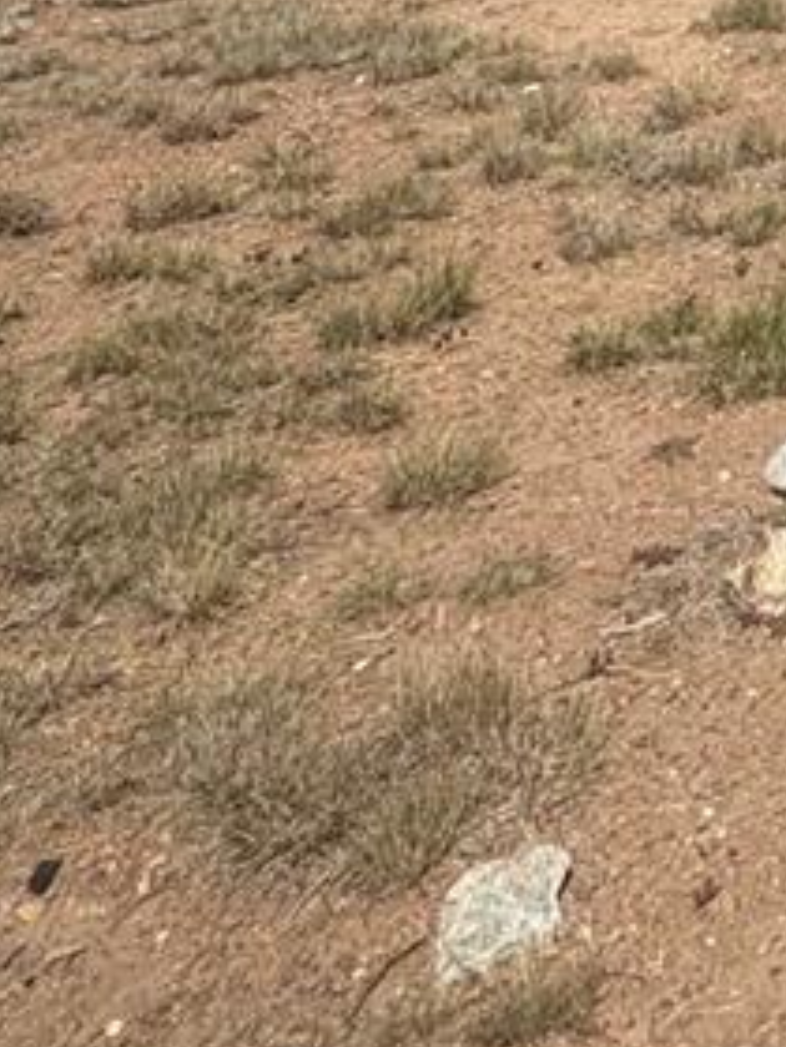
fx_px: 1817
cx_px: 1362
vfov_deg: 24.6
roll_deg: +1.0
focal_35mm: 60
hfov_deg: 19.3
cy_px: -542
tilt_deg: +2.4
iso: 40
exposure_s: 1/2674
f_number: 2.2
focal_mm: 2.22
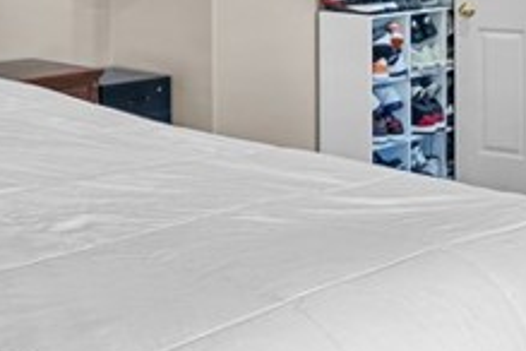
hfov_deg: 28.3
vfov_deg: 18.3
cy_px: -83
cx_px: 115
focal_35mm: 70
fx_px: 1023
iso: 100
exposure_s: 1/1.25
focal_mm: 15
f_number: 9
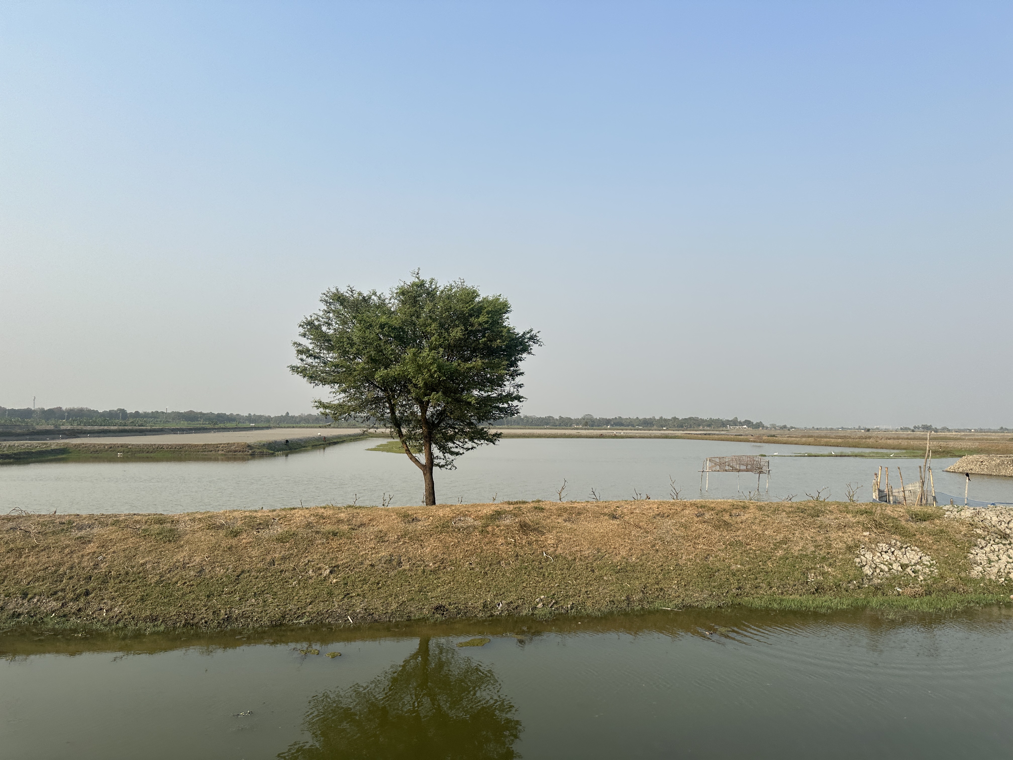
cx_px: 506
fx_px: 702
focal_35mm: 24
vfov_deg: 56.8
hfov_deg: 71.6
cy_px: 380
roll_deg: -2.3
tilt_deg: +3.7
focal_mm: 6.86
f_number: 1.78
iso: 80
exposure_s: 1/3472
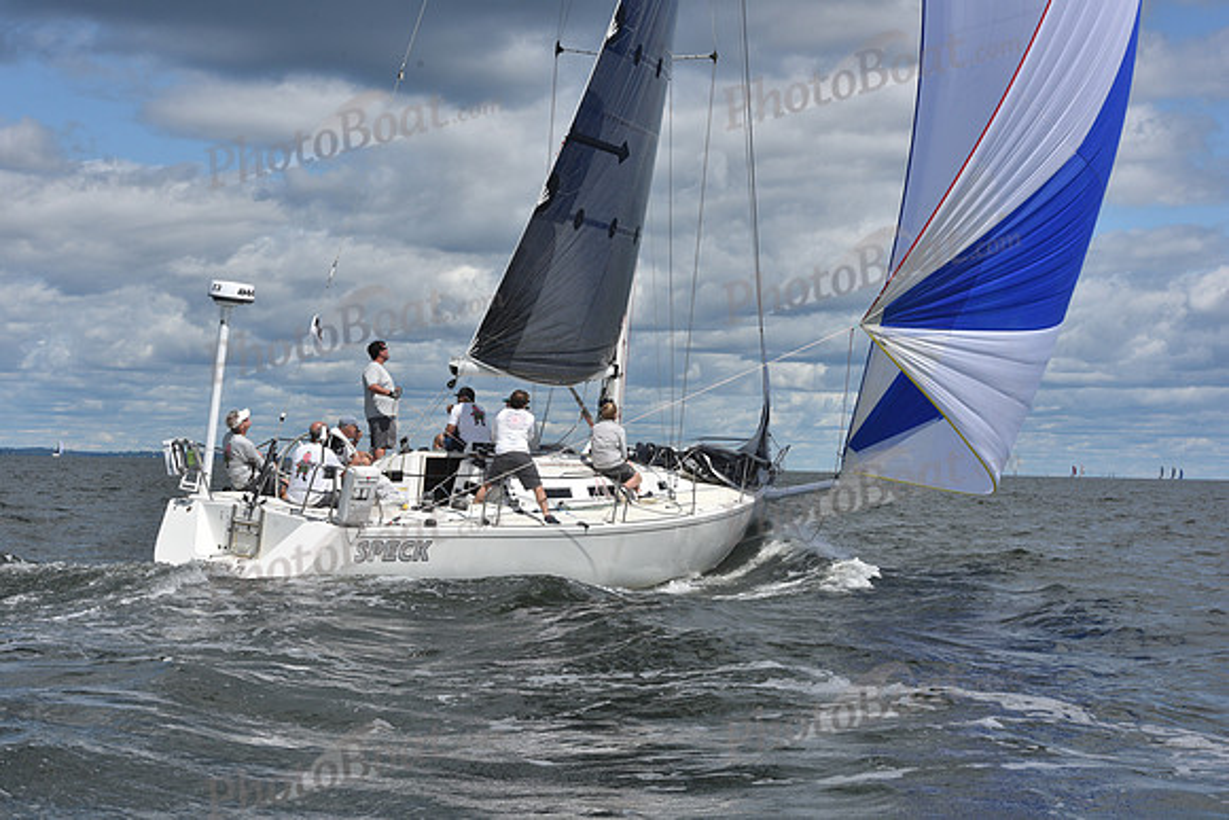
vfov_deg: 19.5
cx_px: 614
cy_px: 410
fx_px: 2390
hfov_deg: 28.8
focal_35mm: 70
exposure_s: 1/800
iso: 250
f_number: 11
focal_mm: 70
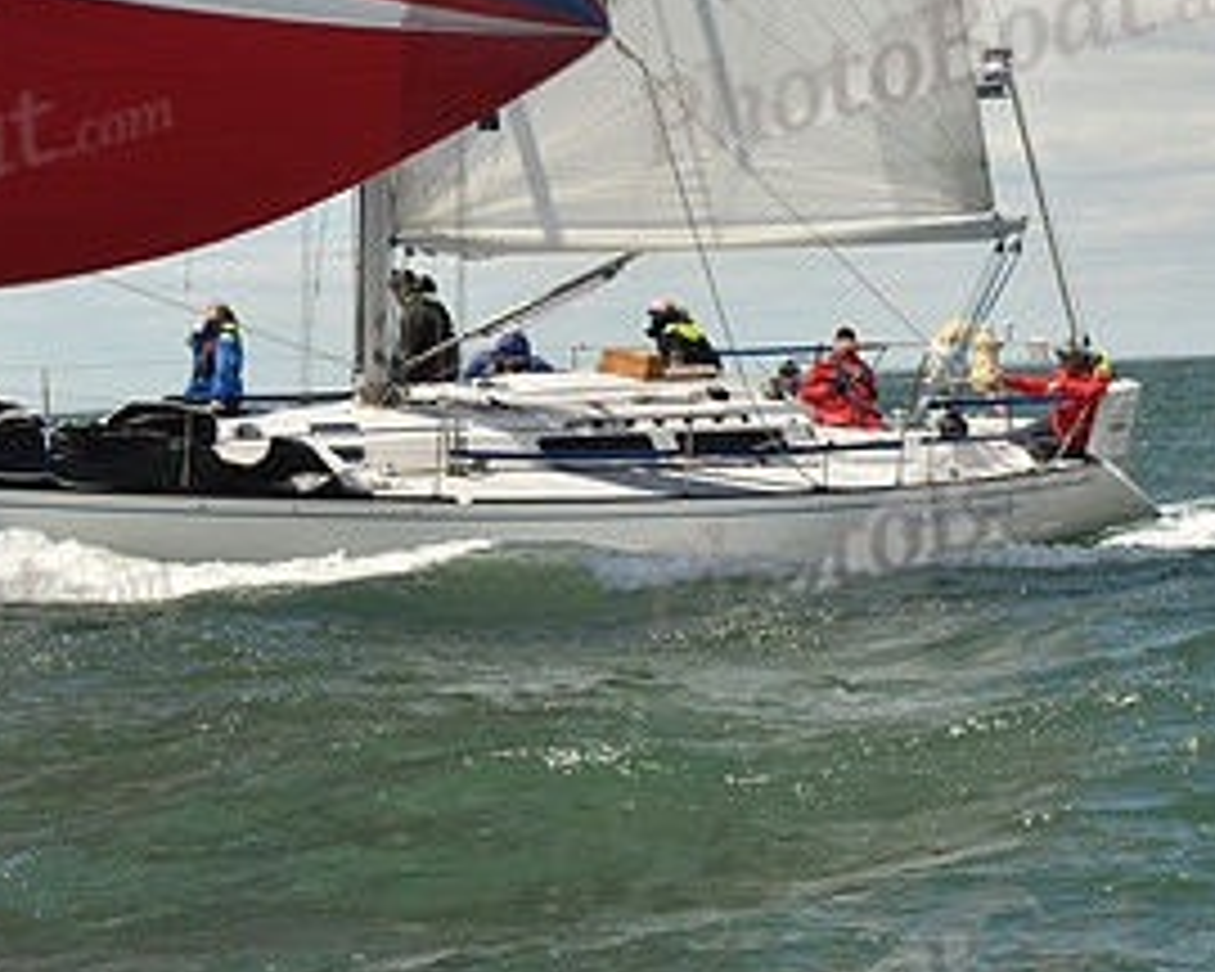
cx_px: 410
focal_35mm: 141
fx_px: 5070
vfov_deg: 10.9
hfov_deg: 13.6
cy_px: 349
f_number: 11
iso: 320
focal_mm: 70
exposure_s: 1/800
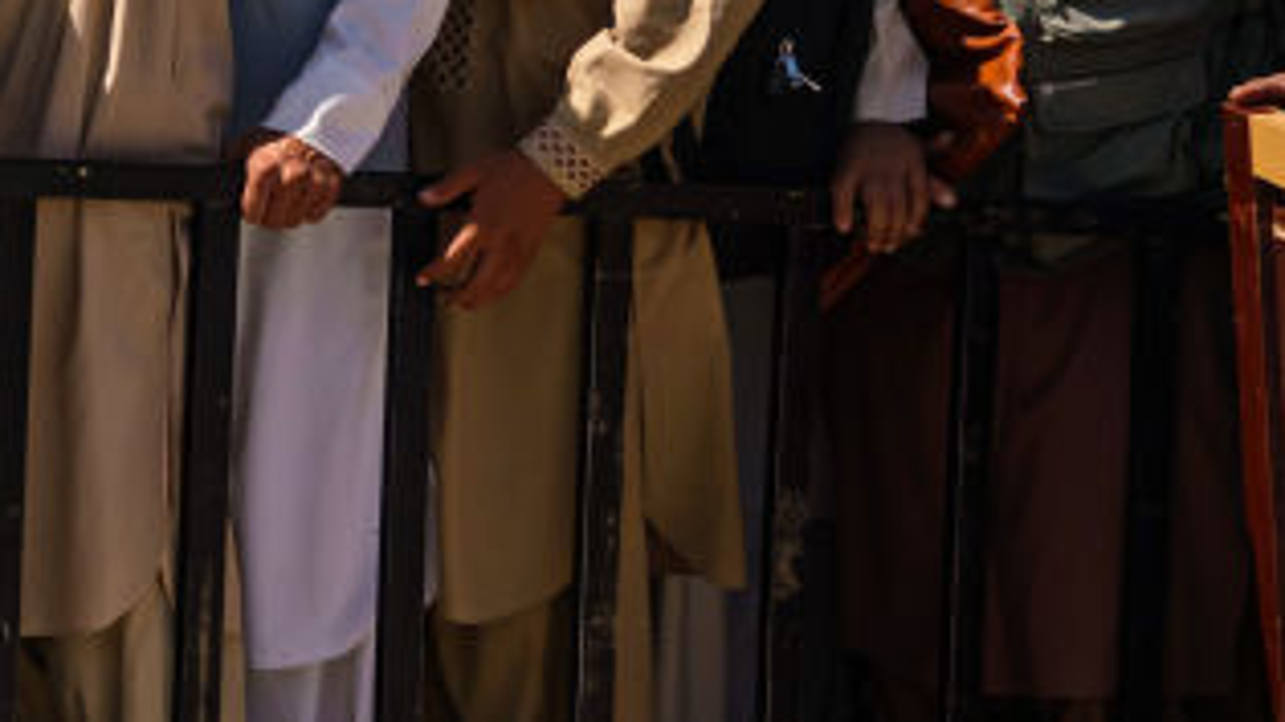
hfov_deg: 13.9
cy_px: 247
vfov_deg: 8.1
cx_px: -273
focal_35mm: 150
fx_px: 5110
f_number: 4
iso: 400
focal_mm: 44
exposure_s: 1/5000
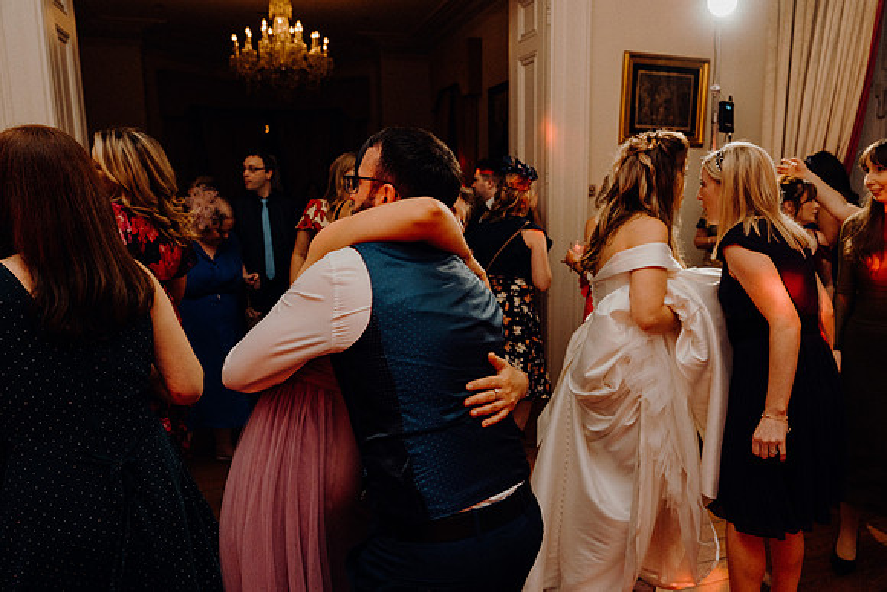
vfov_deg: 49.6
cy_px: 296
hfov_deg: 69.4
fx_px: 641
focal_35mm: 26
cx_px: 444
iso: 2500
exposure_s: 1/160
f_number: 3.5
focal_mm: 26
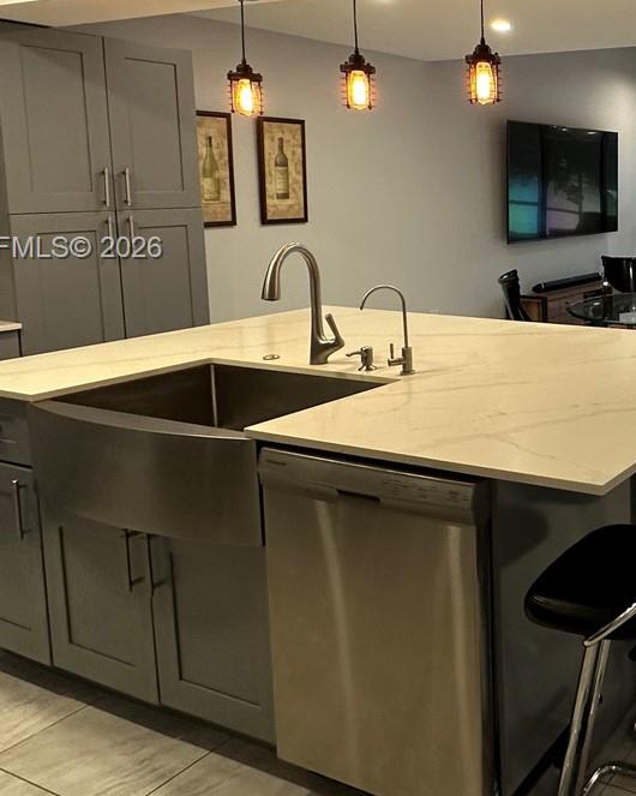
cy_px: 250
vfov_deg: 52.9
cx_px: 749
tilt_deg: -3.4
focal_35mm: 33
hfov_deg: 35.7
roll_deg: -0.6
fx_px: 777
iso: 200
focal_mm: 2.22
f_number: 2.2
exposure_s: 1/120
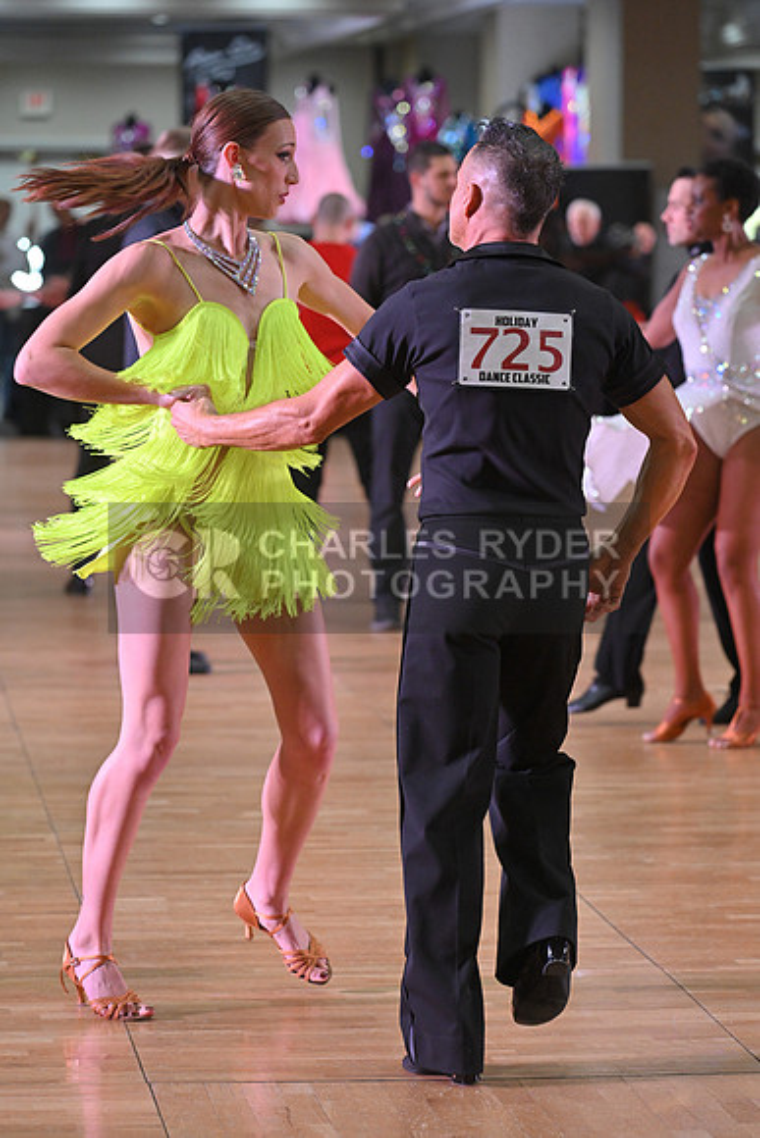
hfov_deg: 10.2
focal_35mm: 135
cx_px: 380
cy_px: 569
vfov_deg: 15.2
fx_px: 4272
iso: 2500
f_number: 5
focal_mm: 135
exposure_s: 1/320
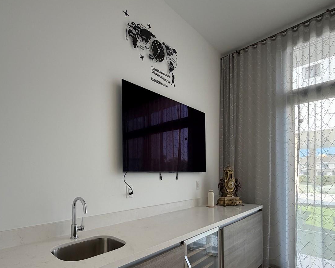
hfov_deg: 80.1
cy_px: 175
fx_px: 198
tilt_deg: +0.1
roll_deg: +0.7
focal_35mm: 20
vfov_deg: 66.6
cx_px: 149
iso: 160
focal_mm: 2.22
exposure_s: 1/121
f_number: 2.2
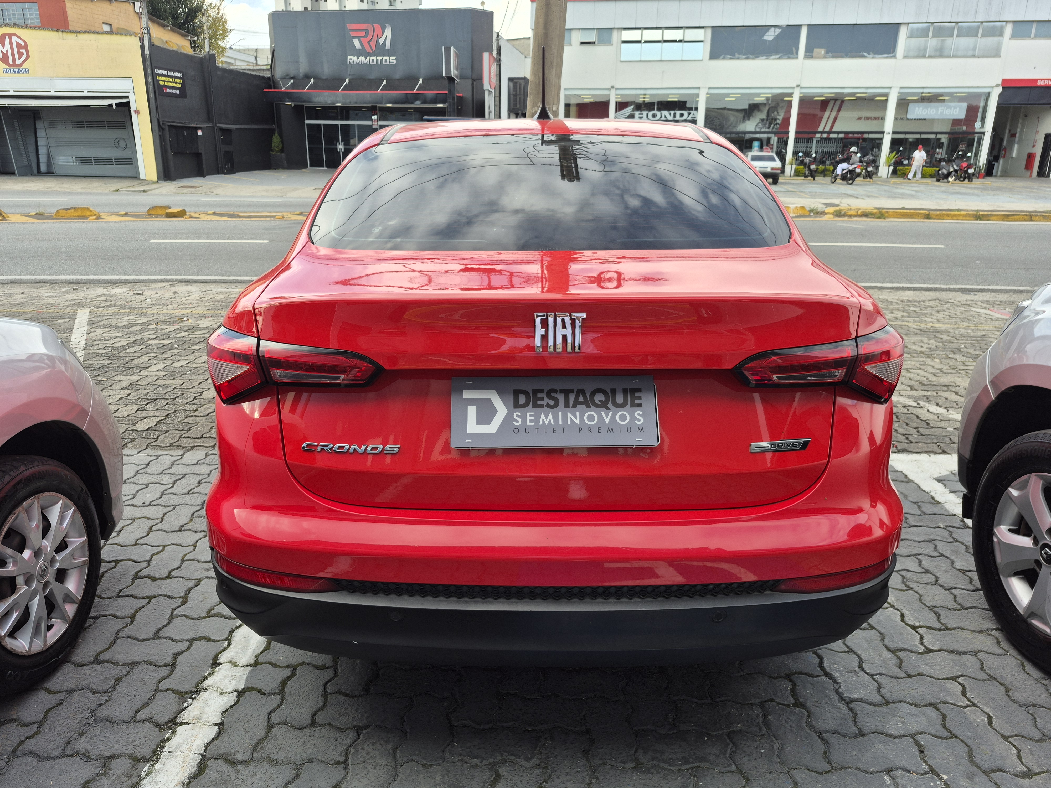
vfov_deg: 58.9
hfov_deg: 73.9
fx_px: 698
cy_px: 394
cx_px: 526
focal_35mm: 23
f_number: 1.8
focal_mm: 5.4
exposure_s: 1/246
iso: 25
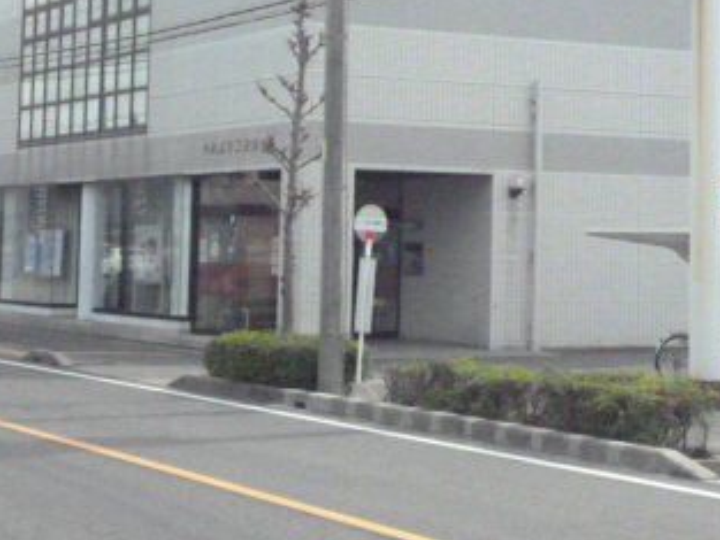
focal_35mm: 98
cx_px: 508
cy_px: 64
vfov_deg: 15.0
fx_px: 2039
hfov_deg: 19.9
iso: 1600
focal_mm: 8.6
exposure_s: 1/500
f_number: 13
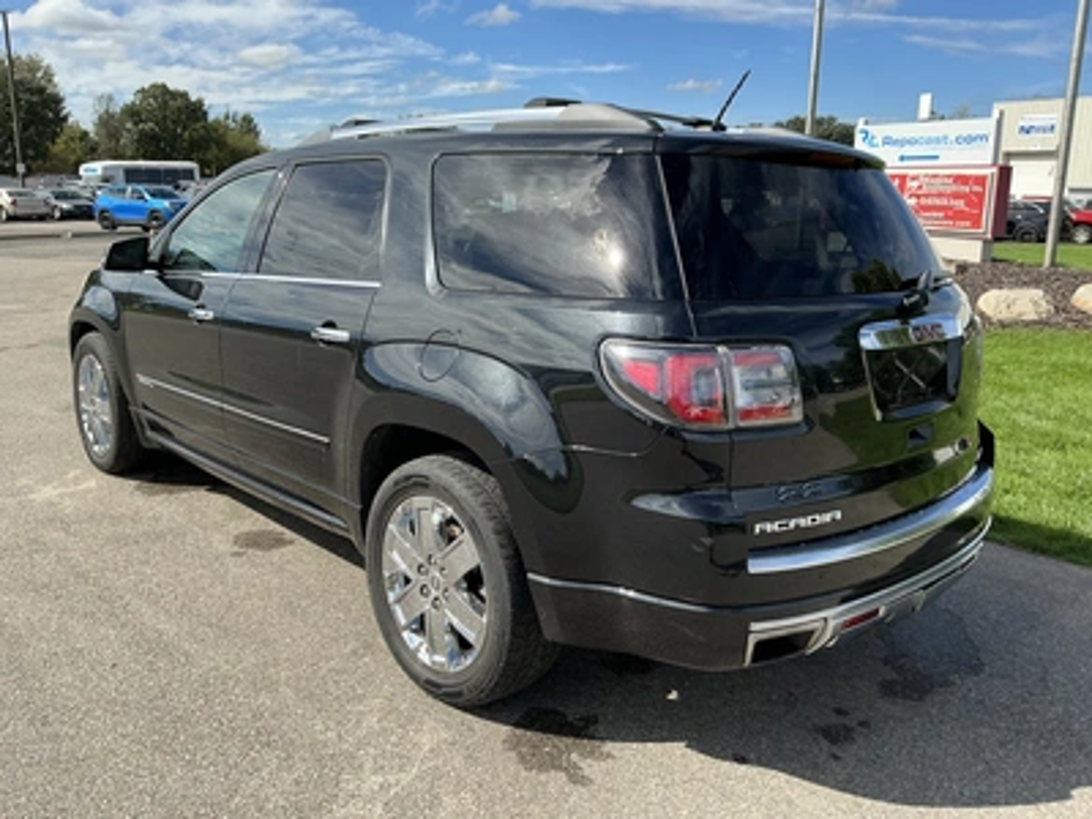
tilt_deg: -13.5
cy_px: 410
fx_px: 883
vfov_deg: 49.7
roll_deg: -1.6
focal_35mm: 28
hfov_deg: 63.4
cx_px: 546
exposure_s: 1/1279
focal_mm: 3
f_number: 1.8
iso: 25
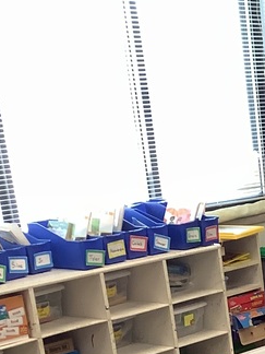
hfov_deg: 14.0
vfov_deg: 18.5
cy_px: 471
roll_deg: +2.0
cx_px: 417
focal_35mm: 98
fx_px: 1000
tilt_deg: -19.8
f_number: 2.4
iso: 160
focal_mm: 3.3
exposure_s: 1/50
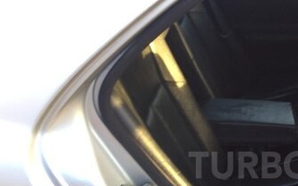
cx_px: 280
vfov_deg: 20.9
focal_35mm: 61
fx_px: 495
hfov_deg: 31.6
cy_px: 165
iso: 40
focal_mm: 4.15
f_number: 2.2
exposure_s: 1/50
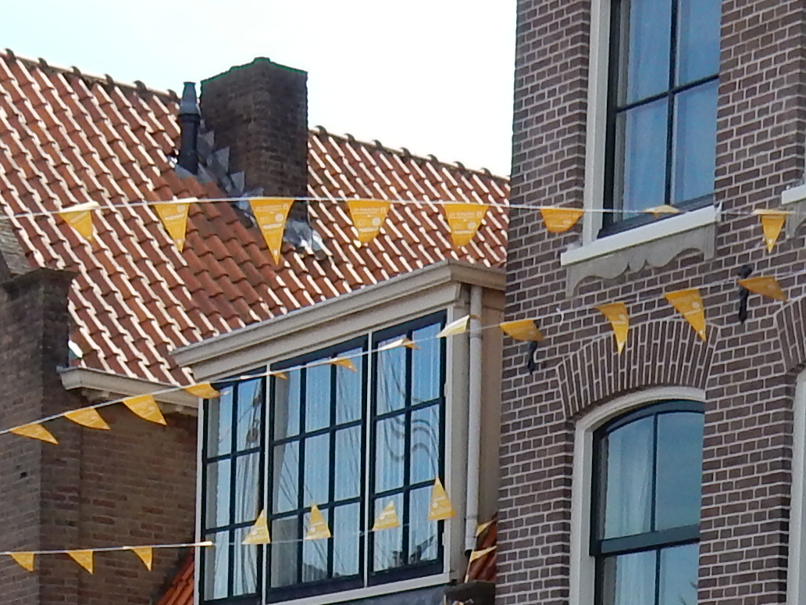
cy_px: 1121
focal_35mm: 134
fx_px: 3120
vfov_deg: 10.4
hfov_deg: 14.7
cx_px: 419
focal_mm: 5.4
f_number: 4
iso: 125
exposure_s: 1/800
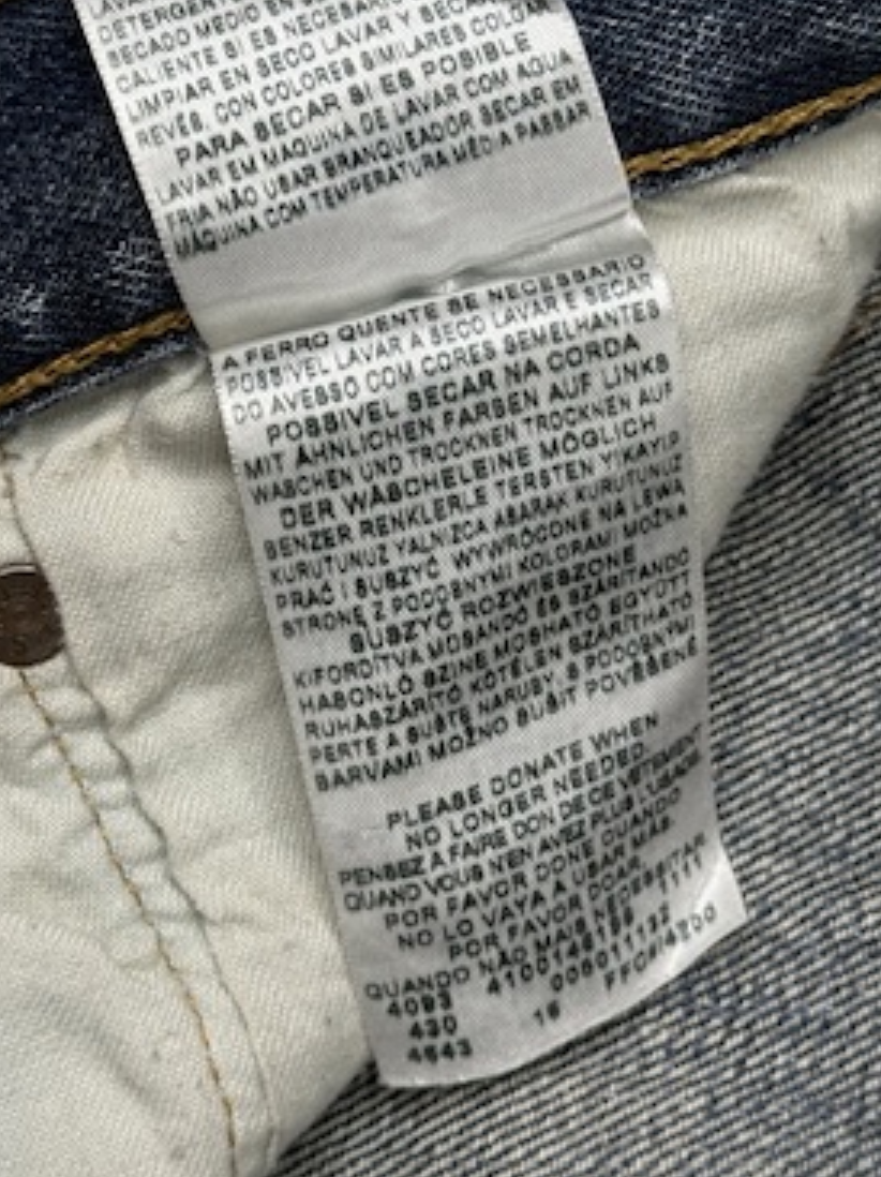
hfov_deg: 17.5
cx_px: 502
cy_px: 376
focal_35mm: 84
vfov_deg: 23.2
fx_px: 2854
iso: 50
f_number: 1.78
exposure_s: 1/173
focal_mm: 6.76
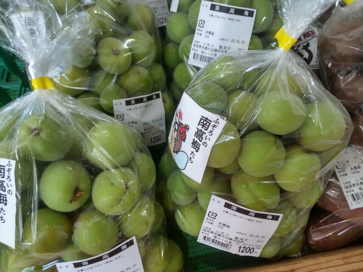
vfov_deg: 56.8
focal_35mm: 24
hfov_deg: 71.6
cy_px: 136
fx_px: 252
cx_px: 182
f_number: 2
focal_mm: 3.43
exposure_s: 1/33
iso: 227
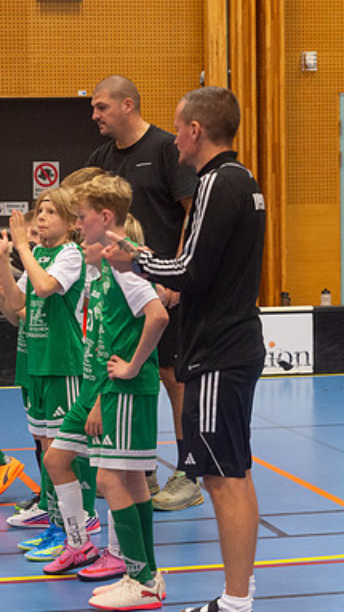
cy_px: 307
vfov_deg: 18.8
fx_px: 1851
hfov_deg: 10.6
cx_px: 67
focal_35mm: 114
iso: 5000
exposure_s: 1/500
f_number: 3.5
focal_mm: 70
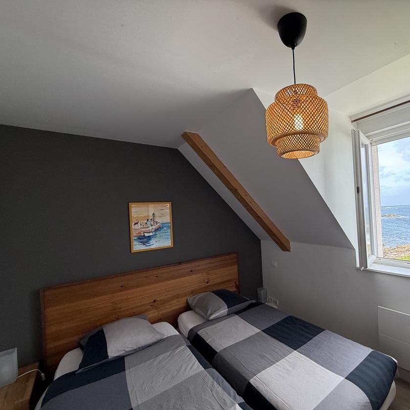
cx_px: 267
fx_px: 228
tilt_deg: +0.7
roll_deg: +3.3
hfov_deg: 81.7
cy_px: 211
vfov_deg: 83.9
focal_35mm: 17
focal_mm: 2.22
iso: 64
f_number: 2.2
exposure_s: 1/137
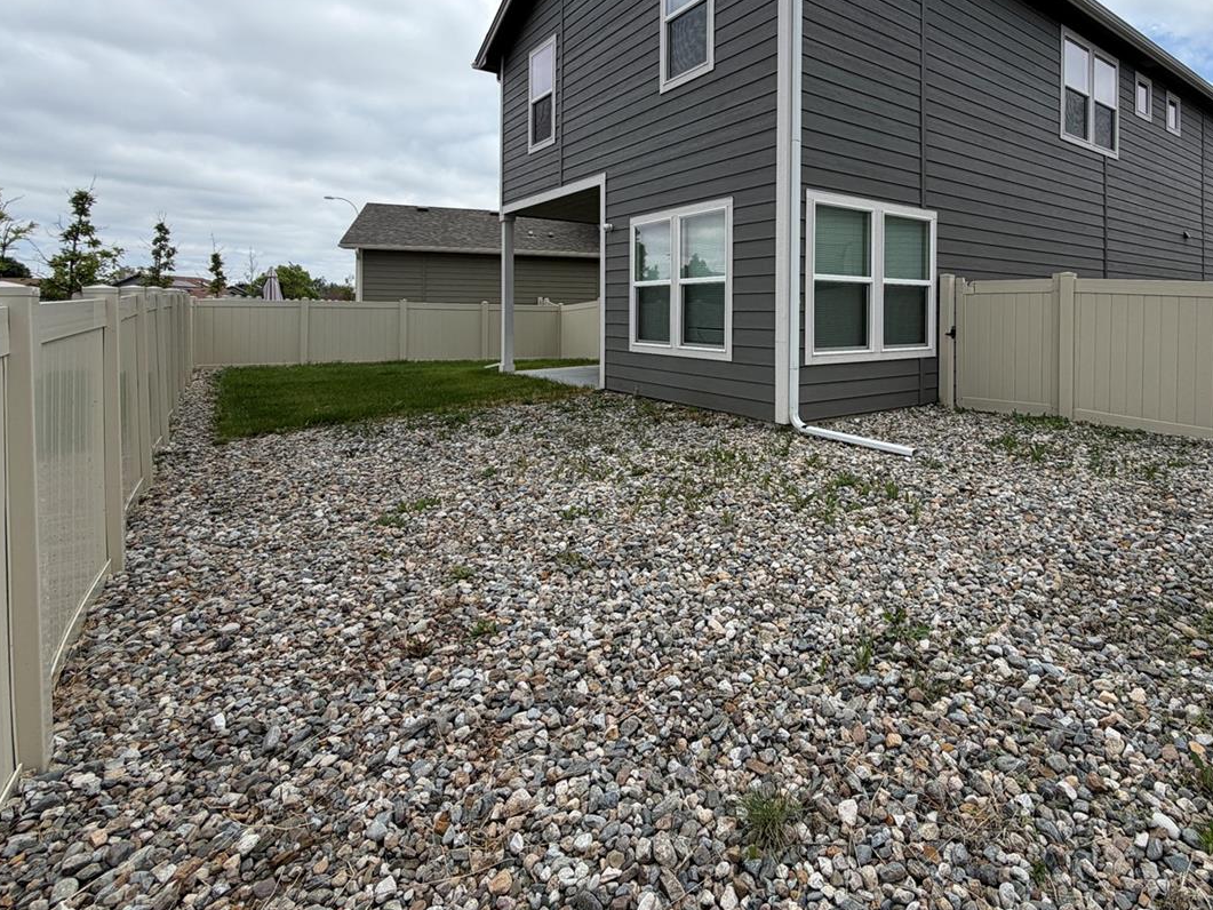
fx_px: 666
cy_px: 311
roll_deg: -0.6
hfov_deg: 82.8
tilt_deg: -1.4
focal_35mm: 19
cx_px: 771
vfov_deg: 67.0
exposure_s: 1/914
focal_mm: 2.22
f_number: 2.2
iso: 20
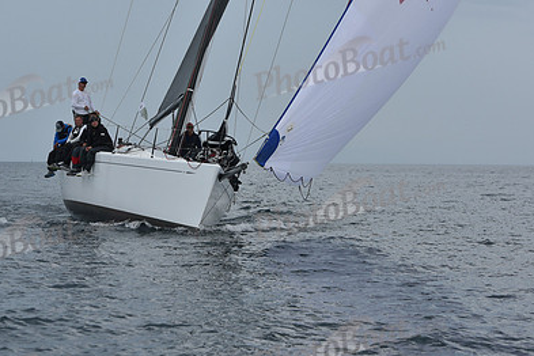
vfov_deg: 10.8
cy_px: 154
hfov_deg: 16.1
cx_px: 185
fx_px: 1884
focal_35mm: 127
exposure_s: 1/800
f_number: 5.6
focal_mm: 86
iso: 250
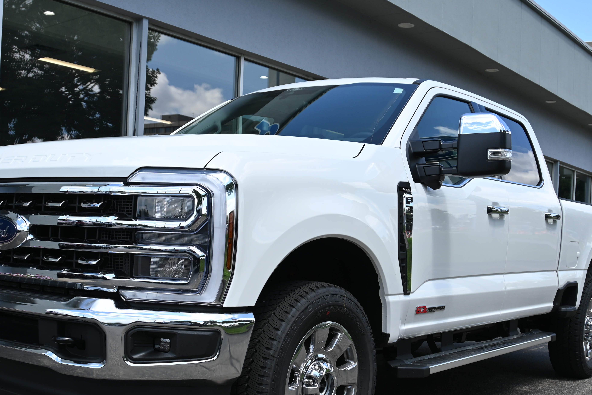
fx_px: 1070
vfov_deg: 20.8
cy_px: 271
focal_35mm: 65
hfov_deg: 30.9
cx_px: 258
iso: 100
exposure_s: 1/320
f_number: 6.3
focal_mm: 30.5
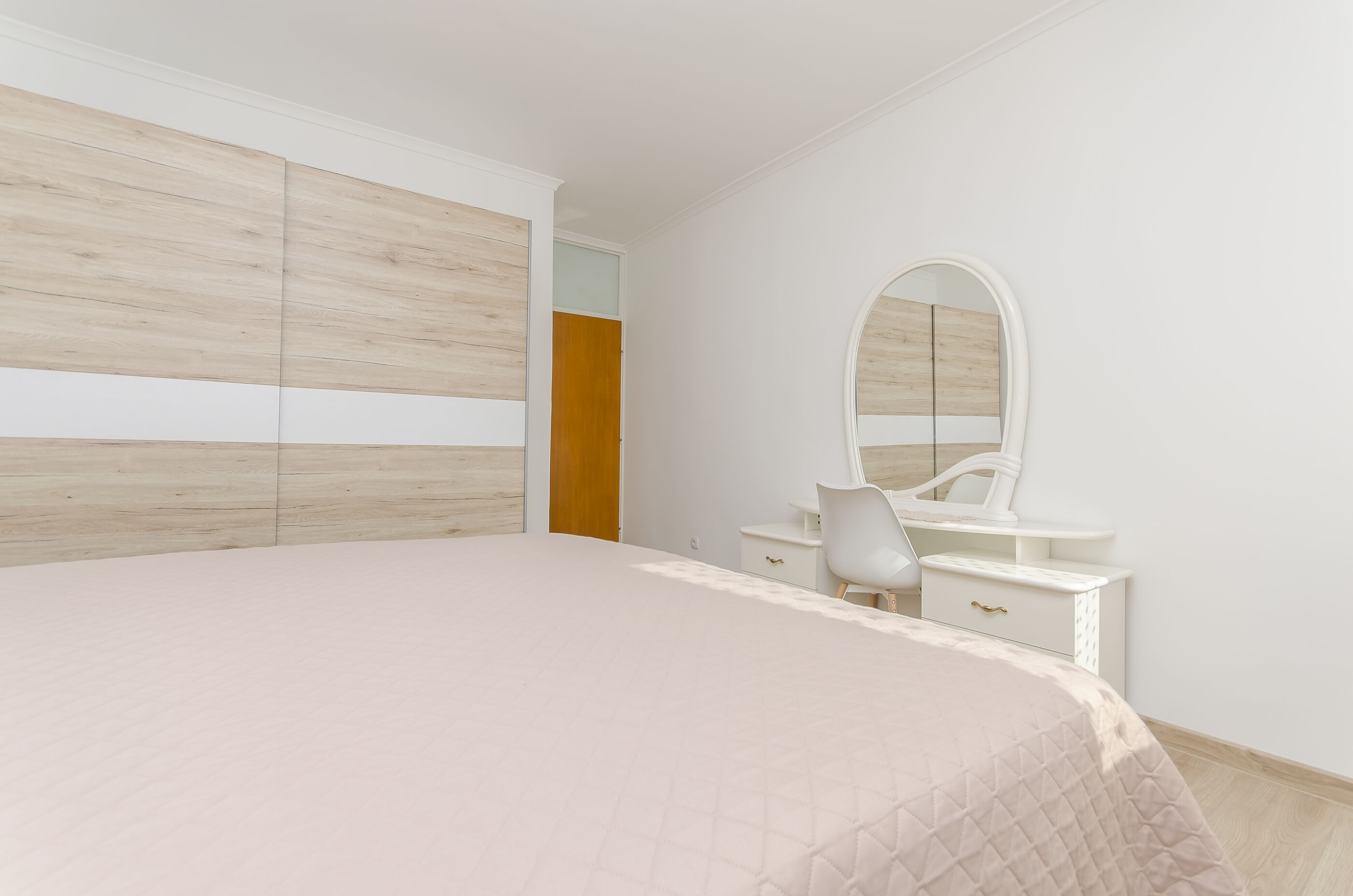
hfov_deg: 100.5
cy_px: 448
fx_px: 563
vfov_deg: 77.1
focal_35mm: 15
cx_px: 676
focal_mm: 10
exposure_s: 1/160
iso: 100
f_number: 7.1
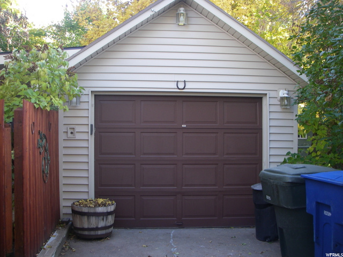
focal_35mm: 38
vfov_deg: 37.7
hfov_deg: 49.0
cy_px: 128
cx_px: 172
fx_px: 377
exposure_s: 1/50
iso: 80
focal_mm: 6.3
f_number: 3.3
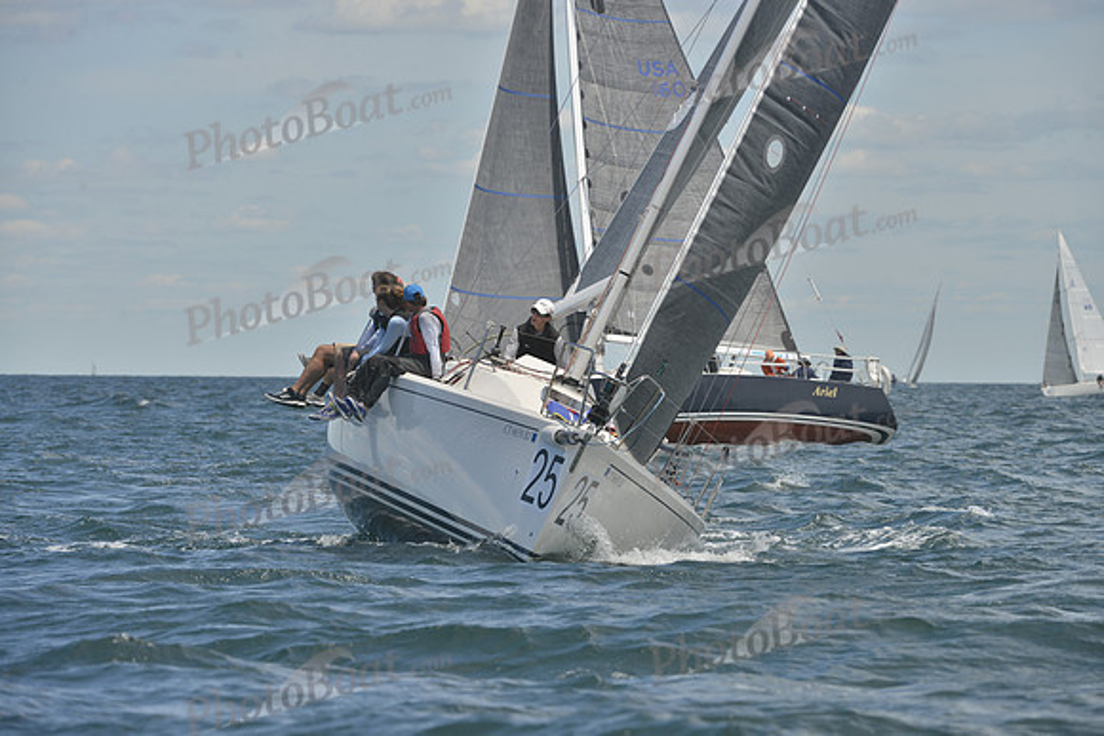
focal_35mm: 270
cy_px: 368
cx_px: 552
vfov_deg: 5.1
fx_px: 8282
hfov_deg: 7.6
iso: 280
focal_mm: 270
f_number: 9
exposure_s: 1/800
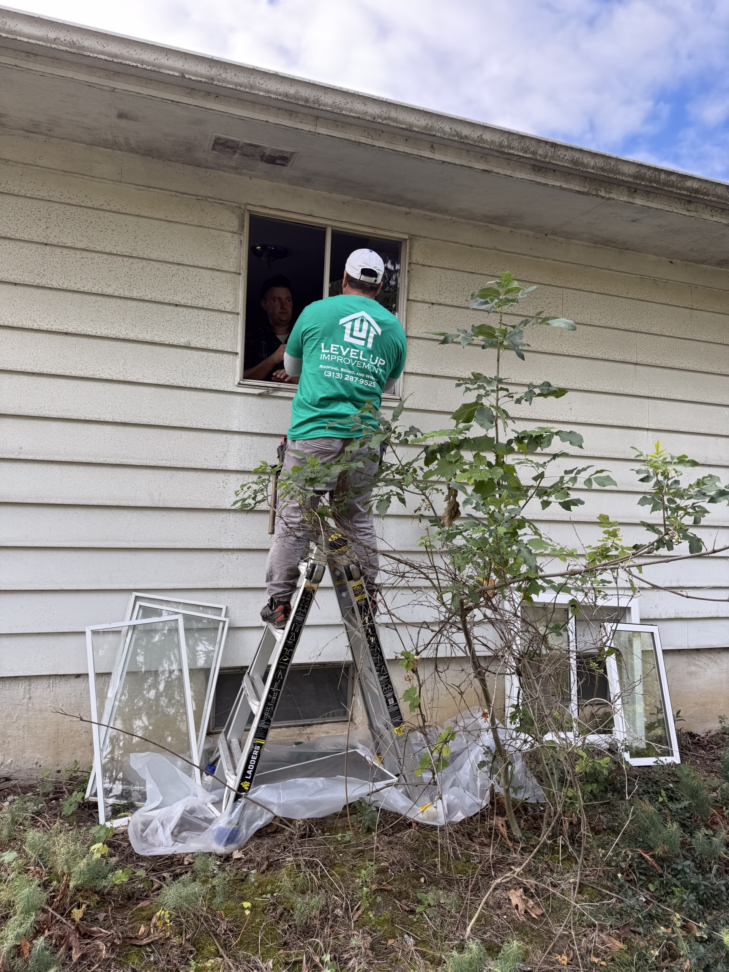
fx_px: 674
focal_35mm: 24
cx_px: 364
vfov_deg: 71.6
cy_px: 486
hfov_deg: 56.8
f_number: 1.78
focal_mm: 6.76
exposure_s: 1/488
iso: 80
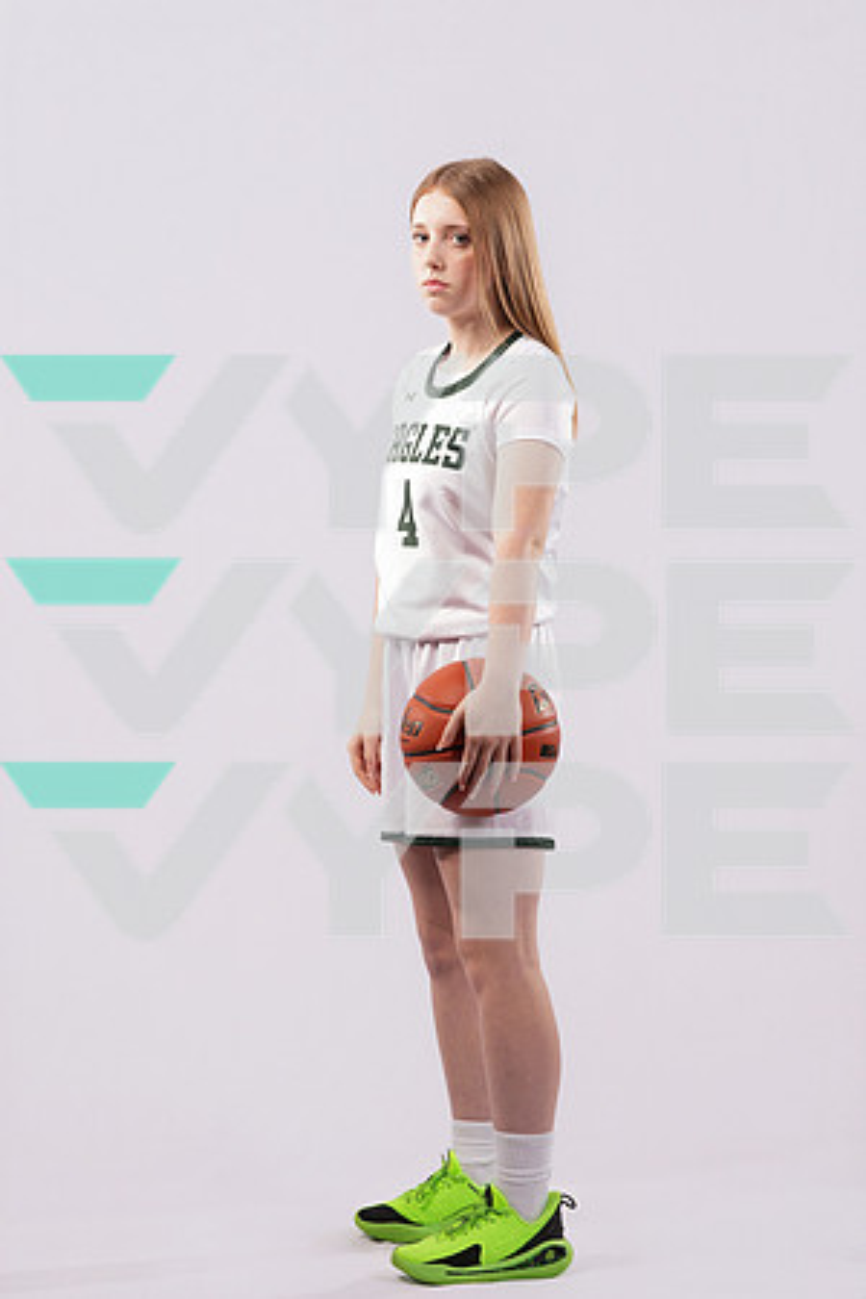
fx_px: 3175
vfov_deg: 23.1
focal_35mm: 88
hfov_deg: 15.5
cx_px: 433
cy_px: 650
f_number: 11
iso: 160
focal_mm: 88
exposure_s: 1/125
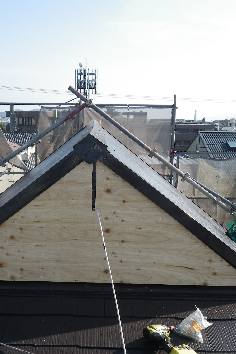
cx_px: 86
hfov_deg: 34.0
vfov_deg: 49.6
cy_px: 177
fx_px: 384
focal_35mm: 39
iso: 80
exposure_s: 1/400
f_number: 4.2
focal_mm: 5
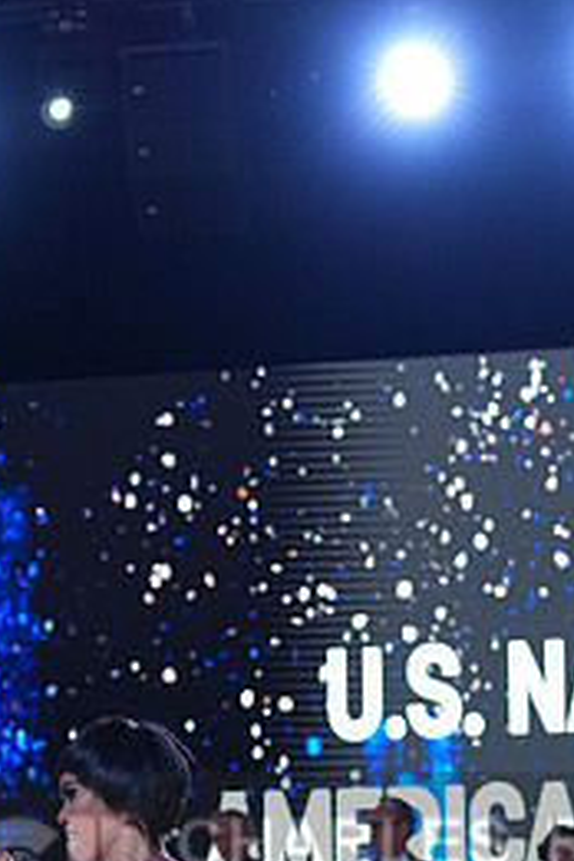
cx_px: 381
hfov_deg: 7.7
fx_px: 4257
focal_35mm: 178
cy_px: 884
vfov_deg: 11.4
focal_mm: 80
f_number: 4
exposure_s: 1/400
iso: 800
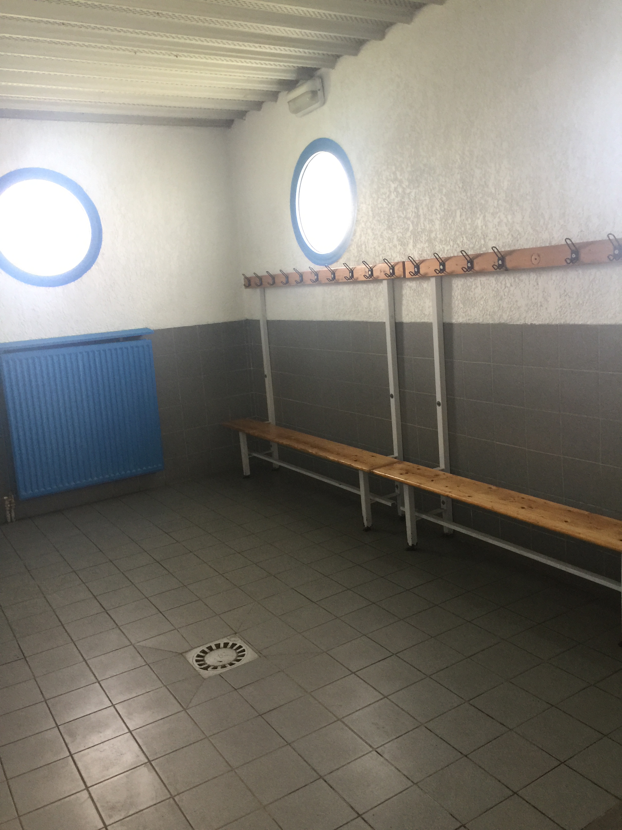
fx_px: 695
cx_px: 311
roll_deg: +3.6
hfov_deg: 48.2
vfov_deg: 61.7
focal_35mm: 29
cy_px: 415
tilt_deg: -10.8
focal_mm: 4.15
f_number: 2.2
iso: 80
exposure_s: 1/17
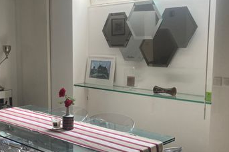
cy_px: 90
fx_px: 324
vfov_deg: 26.4
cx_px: 73
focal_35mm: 51
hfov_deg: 38.4
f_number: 1.8
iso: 100
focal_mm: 3.99
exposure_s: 1/60
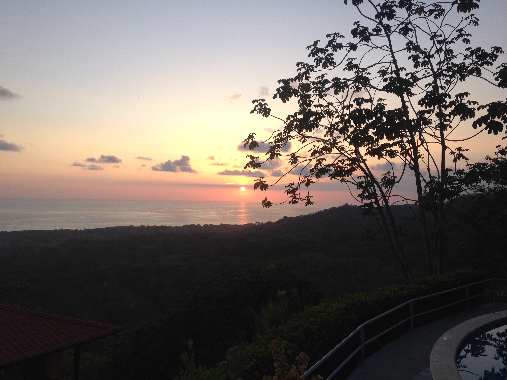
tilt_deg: -1.7
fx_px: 513
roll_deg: -0.2
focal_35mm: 35
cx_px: 254
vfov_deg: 40.7
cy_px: 190
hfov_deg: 52.6
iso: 50
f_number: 2.4
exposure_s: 1/370
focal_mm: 4.28
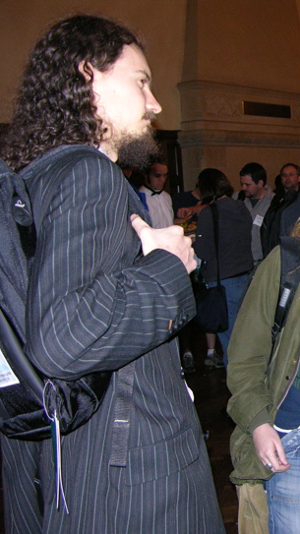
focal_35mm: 52
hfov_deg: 21.6
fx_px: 736
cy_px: 271
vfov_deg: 39.9
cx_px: 345
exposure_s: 1/60.1
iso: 200
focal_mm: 8.9
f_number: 2.8
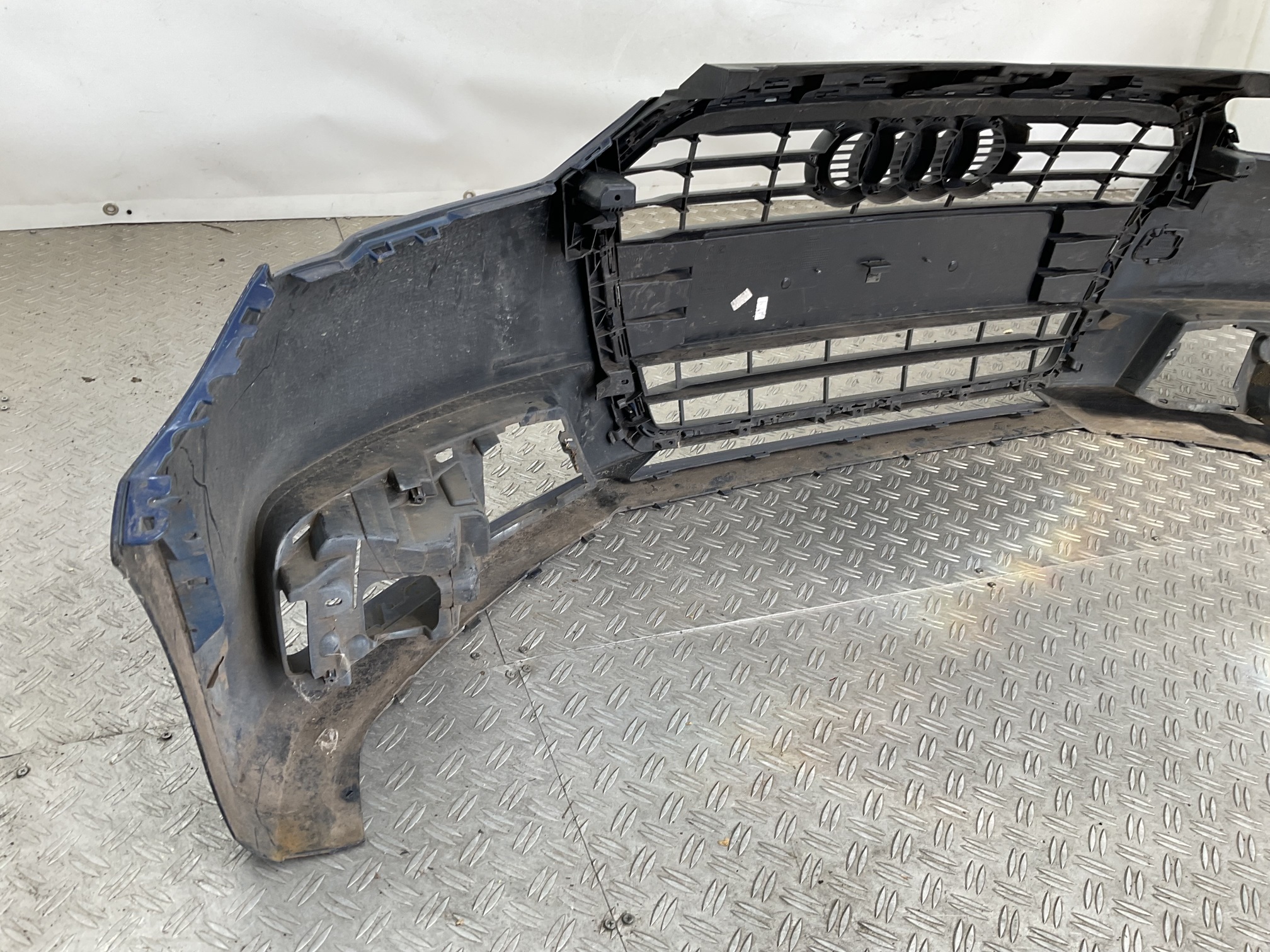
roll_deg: -9.1
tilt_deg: -32.6
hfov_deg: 61.7
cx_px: 635
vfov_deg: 48.2
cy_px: 476
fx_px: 1064
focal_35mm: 29
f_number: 1.8
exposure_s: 1/100
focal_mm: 3
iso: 20
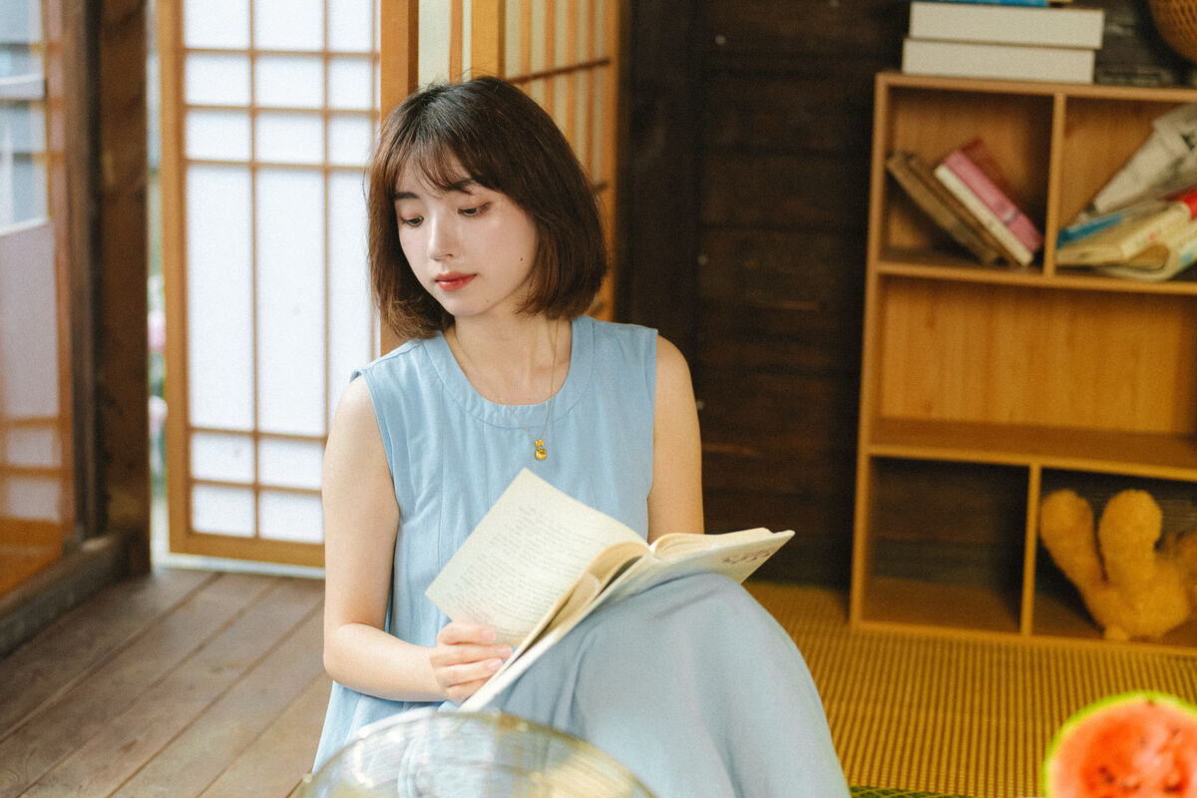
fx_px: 2061
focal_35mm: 62
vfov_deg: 21.9
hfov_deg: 32.4
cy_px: 399
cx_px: 598
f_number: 2.5
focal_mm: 62
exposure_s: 1/400
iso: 400
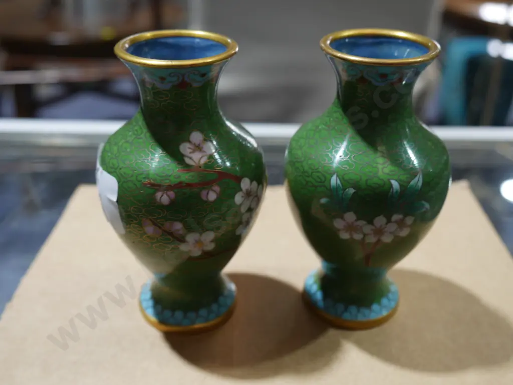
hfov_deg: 46.8
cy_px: 192
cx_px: 256
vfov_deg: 36.0
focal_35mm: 40
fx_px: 593
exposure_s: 1/60
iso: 400
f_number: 4.4
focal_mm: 20
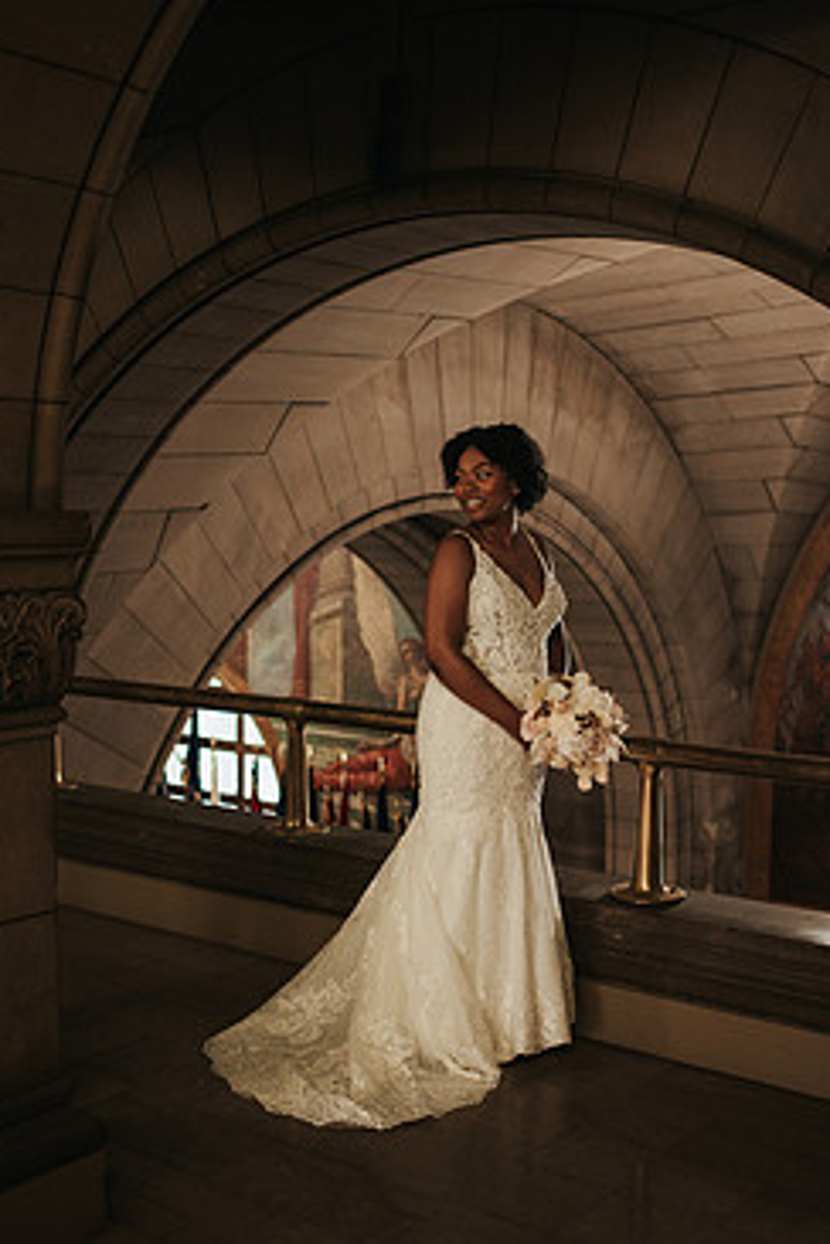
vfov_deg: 45.4
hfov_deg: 31.2
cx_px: 459
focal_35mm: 43
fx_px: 1487
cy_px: 608
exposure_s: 1/125
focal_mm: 35
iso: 1000
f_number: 2.2
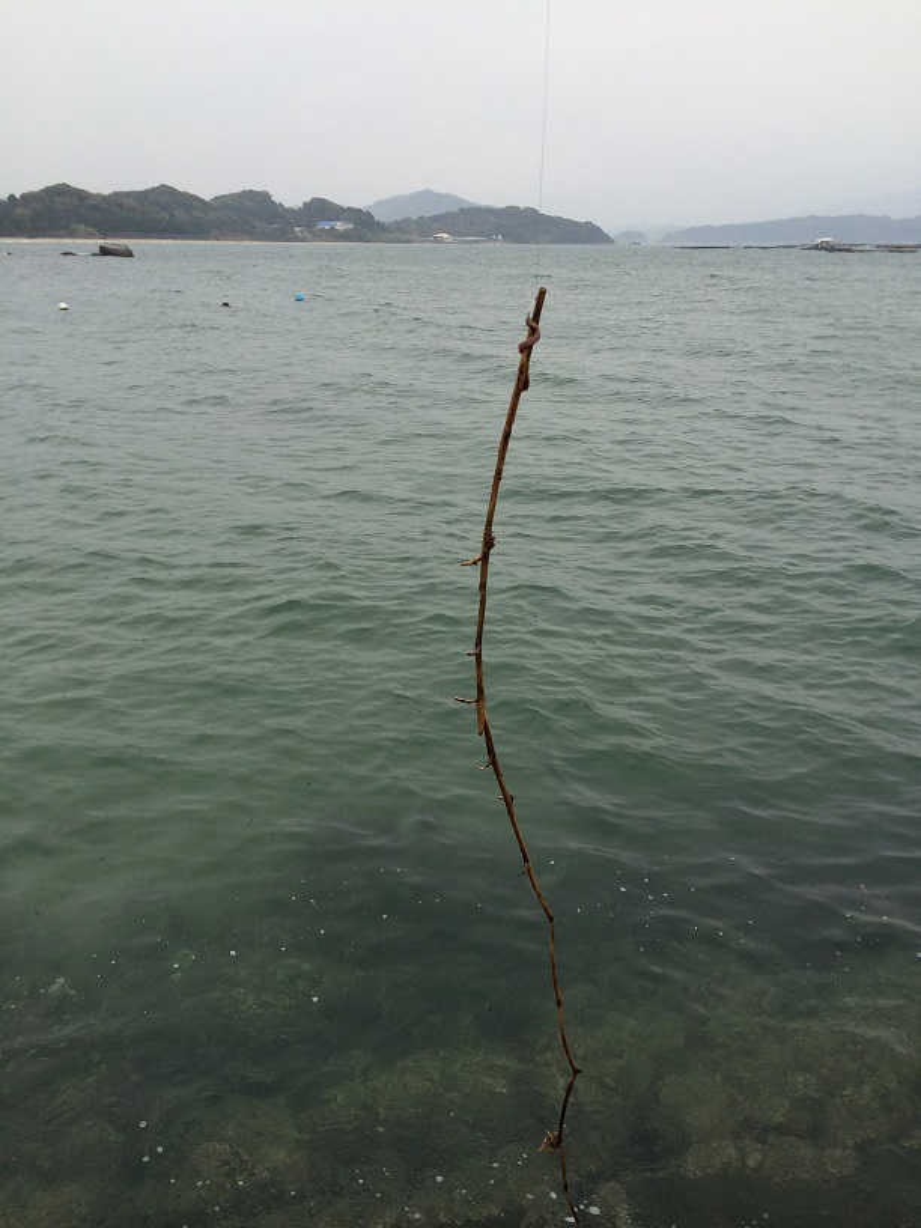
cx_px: 460
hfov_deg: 46.8
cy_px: 614
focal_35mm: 30
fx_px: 1064
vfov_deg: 60.0
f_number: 2.2
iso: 32
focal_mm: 4.12
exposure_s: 1/313
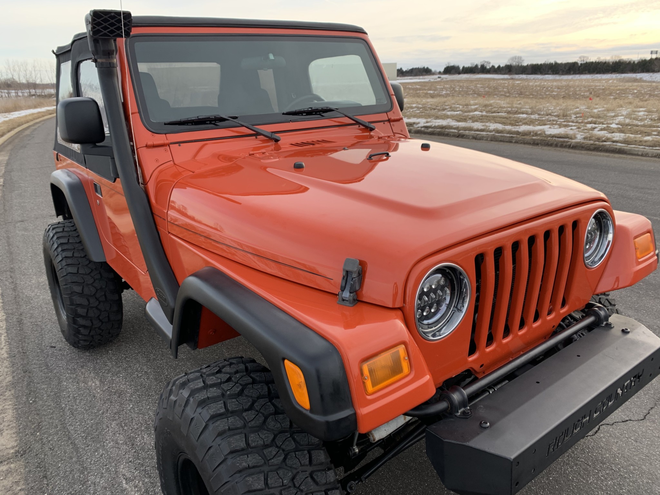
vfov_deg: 53.1
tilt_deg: -16.8
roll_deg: +2.9
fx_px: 496
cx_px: 330
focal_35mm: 26
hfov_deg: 67.3
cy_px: 248
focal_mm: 4.25
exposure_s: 1/247
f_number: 1.8
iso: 25
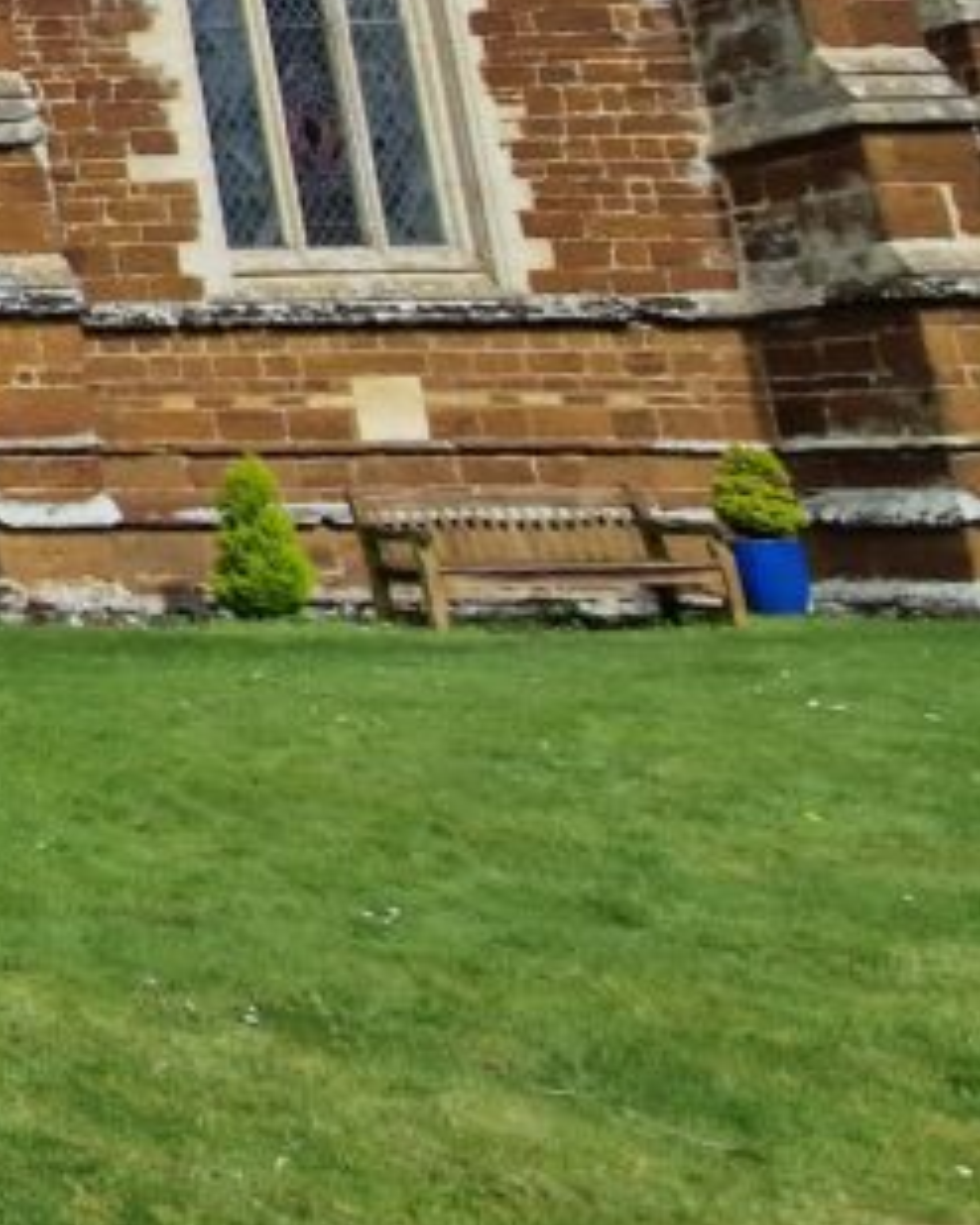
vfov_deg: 40.5
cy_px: 123
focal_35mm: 42
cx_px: -917
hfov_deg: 20.2
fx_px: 1523
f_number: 2.2
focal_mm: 2.2
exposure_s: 1/2024
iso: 50
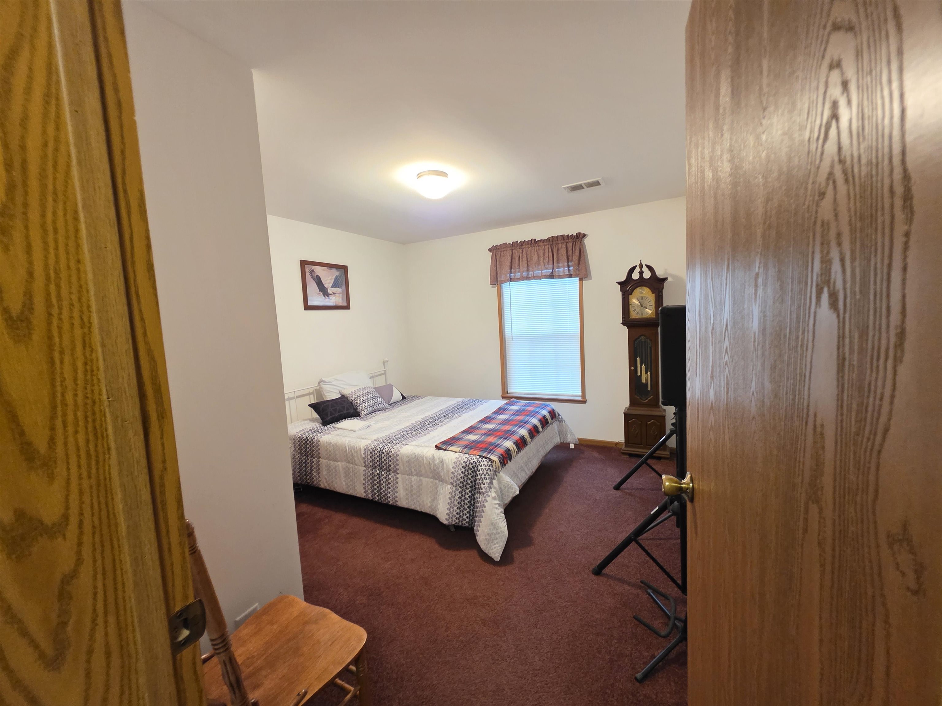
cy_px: 353
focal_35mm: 13
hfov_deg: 106.2
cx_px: 471
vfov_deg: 89.9
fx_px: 354
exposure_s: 1/60
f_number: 1.9
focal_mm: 2.2
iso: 640
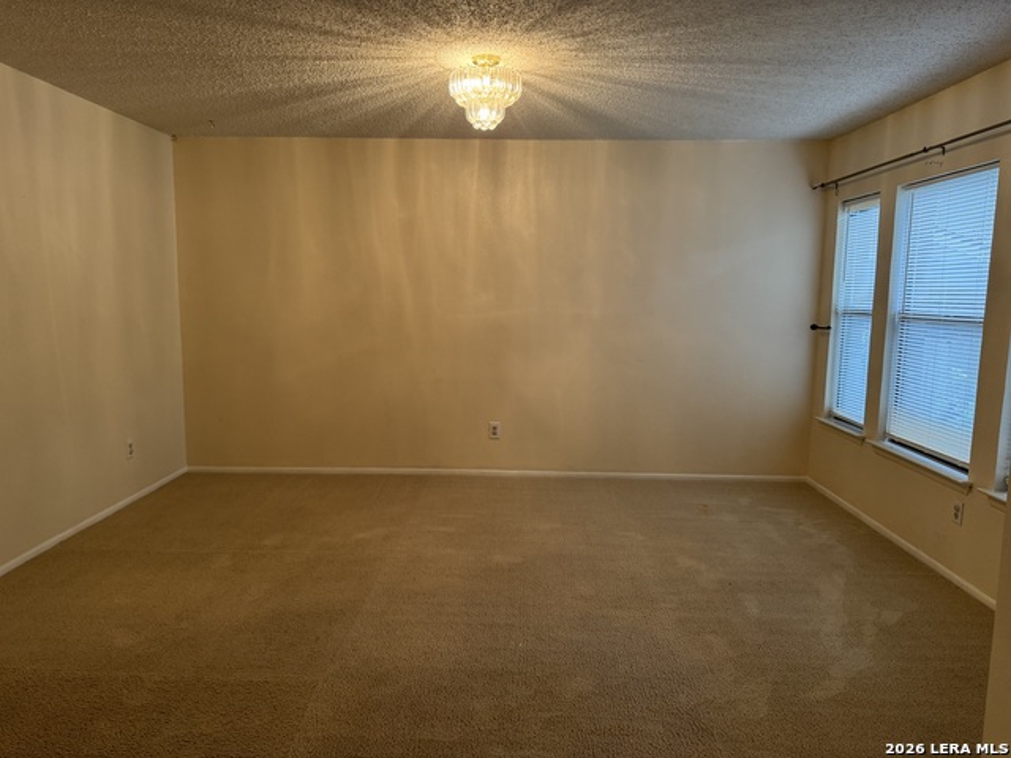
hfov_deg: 71.6
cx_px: 506
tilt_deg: -7.0
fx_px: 701
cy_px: 379
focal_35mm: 24
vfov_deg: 56.8
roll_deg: -0.7
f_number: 1.78
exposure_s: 1/60
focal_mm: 6.76
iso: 160
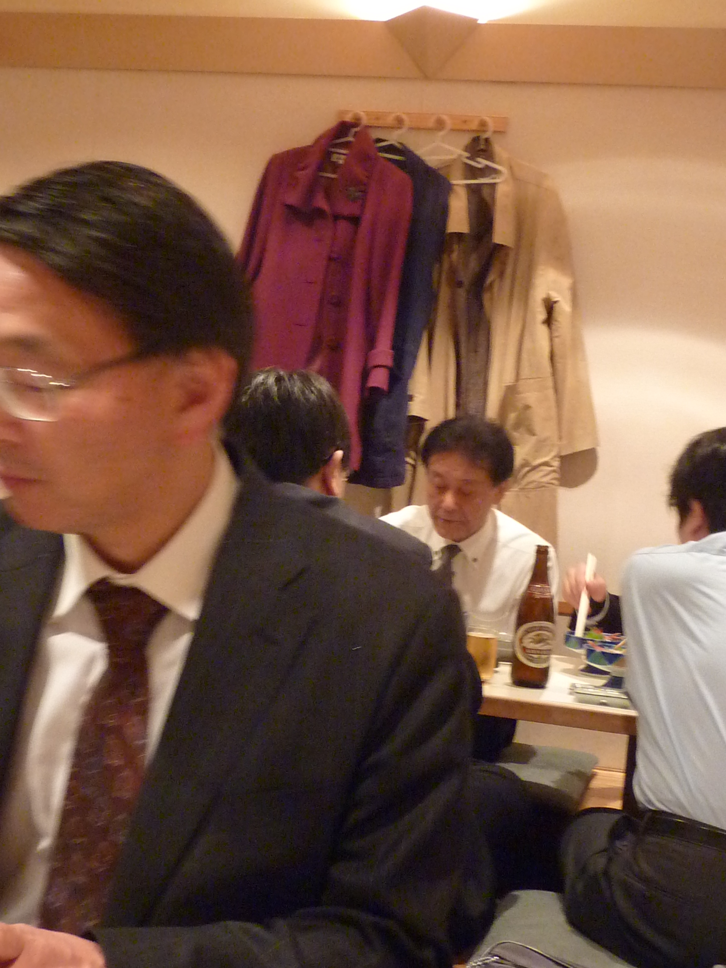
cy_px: 484
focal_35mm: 51
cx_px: 363
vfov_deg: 37.5
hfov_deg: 28.6
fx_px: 1426
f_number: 3.4
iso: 400
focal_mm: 4.7
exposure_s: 1/8
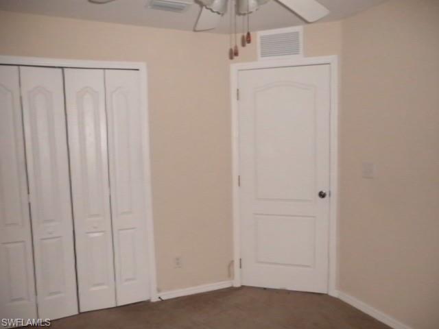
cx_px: 220
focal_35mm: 28
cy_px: 164
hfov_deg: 63.4
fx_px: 355
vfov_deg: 49.7
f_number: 7.2
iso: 400
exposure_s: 1/60
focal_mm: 5.05
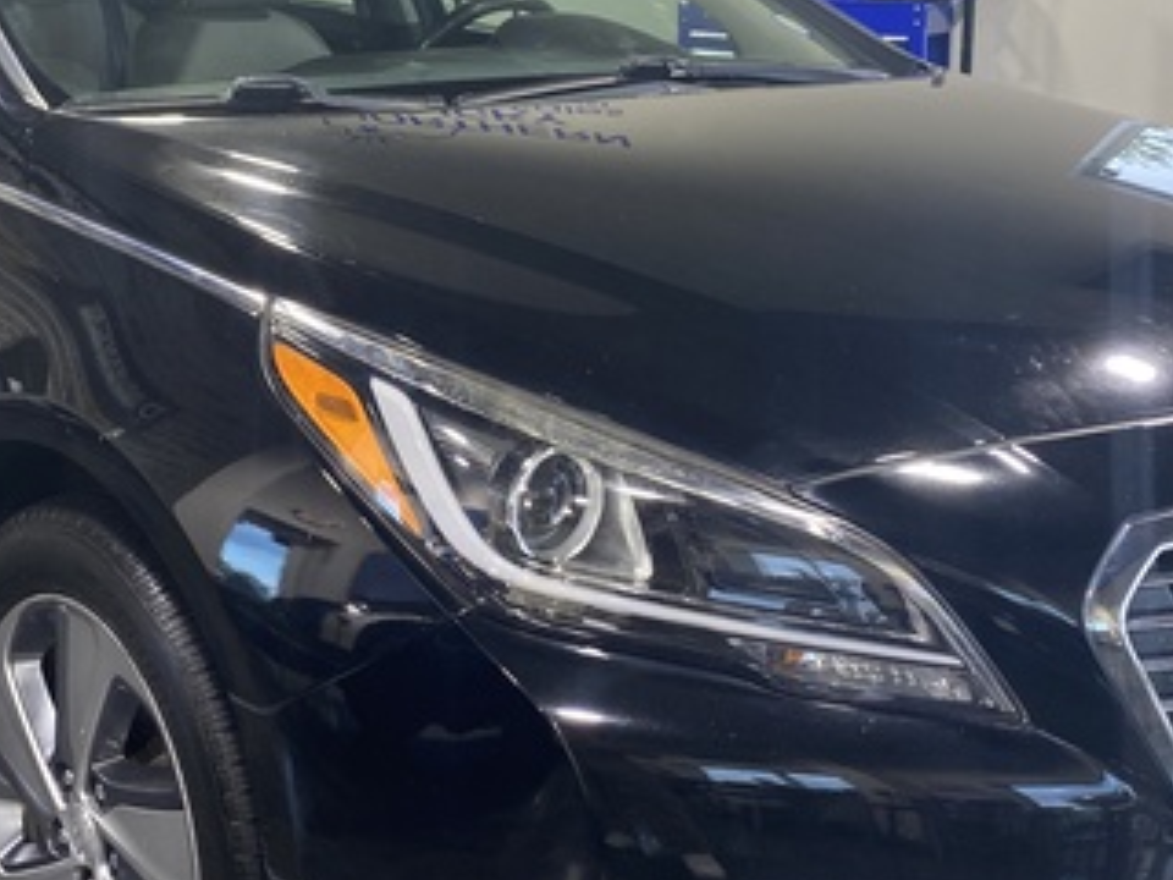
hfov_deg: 32.1
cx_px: 478
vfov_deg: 24.2
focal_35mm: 60
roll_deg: -0.2
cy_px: 246
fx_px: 2033
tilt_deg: -8.6
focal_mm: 4.25
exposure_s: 1/60
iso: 64
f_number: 1.8
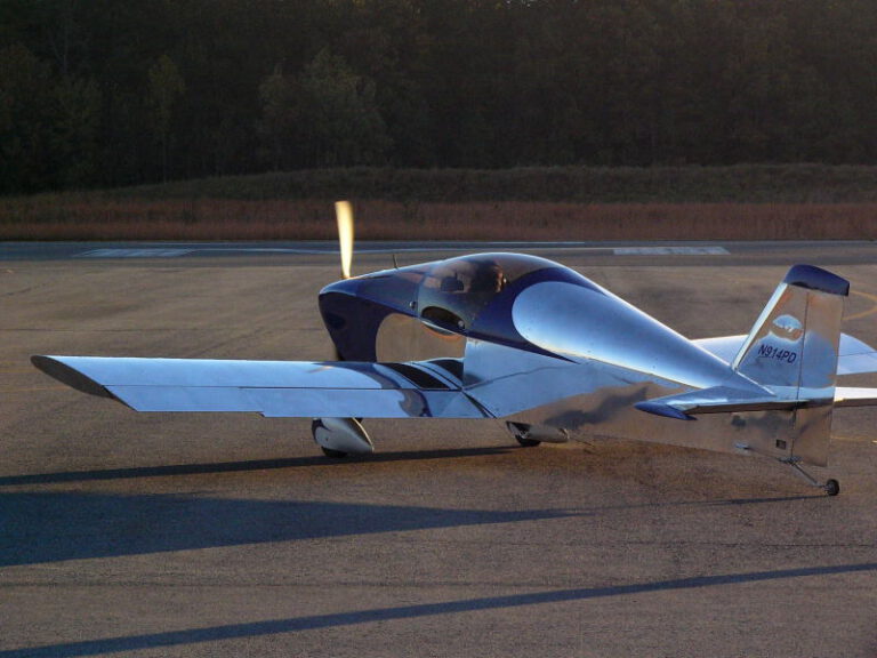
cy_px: 329
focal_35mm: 122
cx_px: 438
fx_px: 3091
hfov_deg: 16.1
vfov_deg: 12.1
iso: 200
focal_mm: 20.2
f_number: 4
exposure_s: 1/640
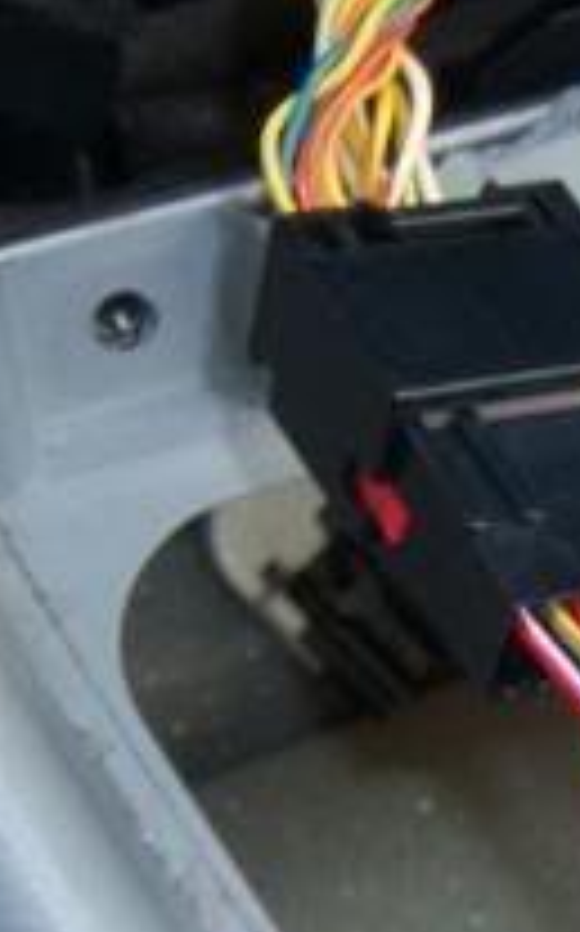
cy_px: 788
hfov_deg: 10.9
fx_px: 2991
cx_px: 643
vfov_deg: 17.5
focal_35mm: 118
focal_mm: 7.5
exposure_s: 1/60
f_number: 2.8
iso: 80
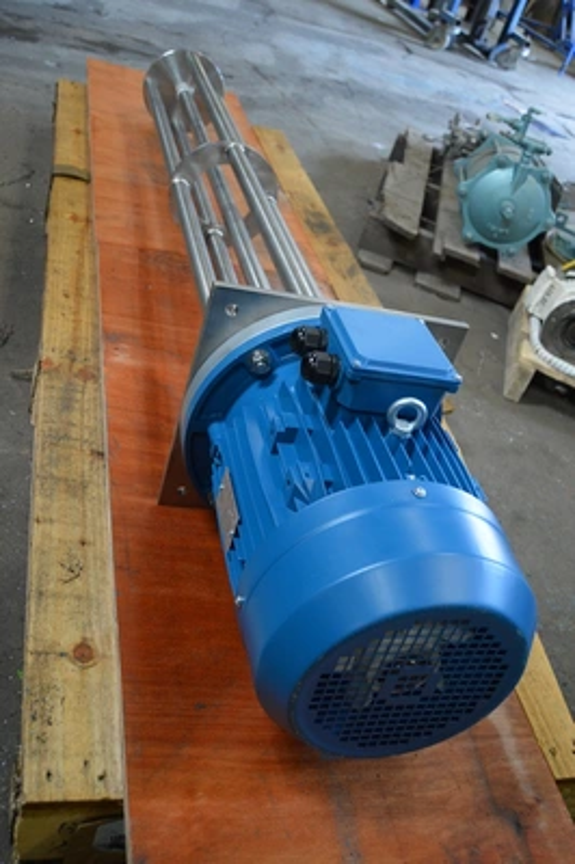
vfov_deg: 55.1
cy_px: 432
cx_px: 288
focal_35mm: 34
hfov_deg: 38.3
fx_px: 828
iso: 560
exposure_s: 1/60
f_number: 3.8
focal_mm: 23
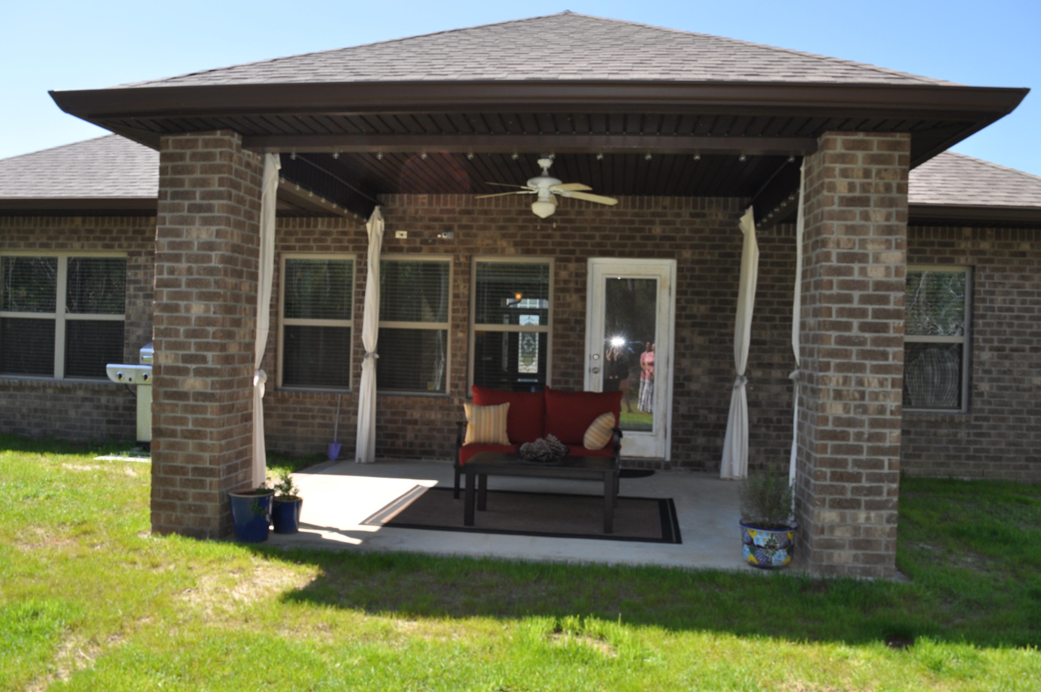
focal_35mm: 27
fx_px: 780
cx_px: 520
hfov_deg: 67.4
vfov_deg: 47.8
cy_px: 346
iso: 200
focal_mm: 18
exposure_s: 1/200
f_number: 8
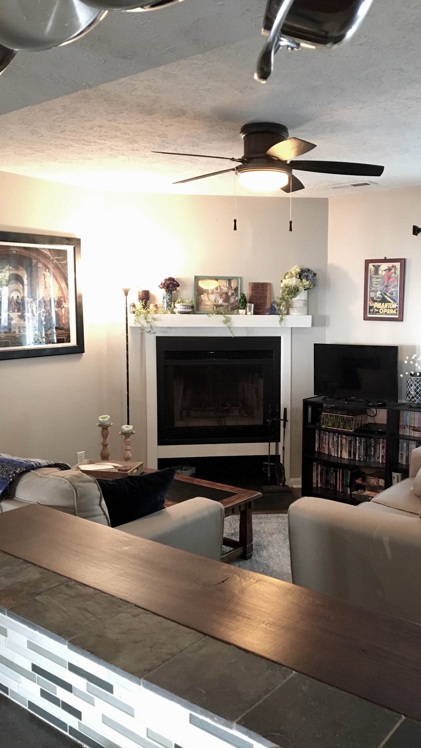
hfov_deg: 36.6
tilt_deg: -5.6
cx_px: 248
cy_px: 374
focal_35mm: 32
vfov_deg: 61.0
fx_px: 635
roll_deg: -0.2
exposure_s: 1/17
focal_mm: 4.15
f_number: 2.2
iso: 200
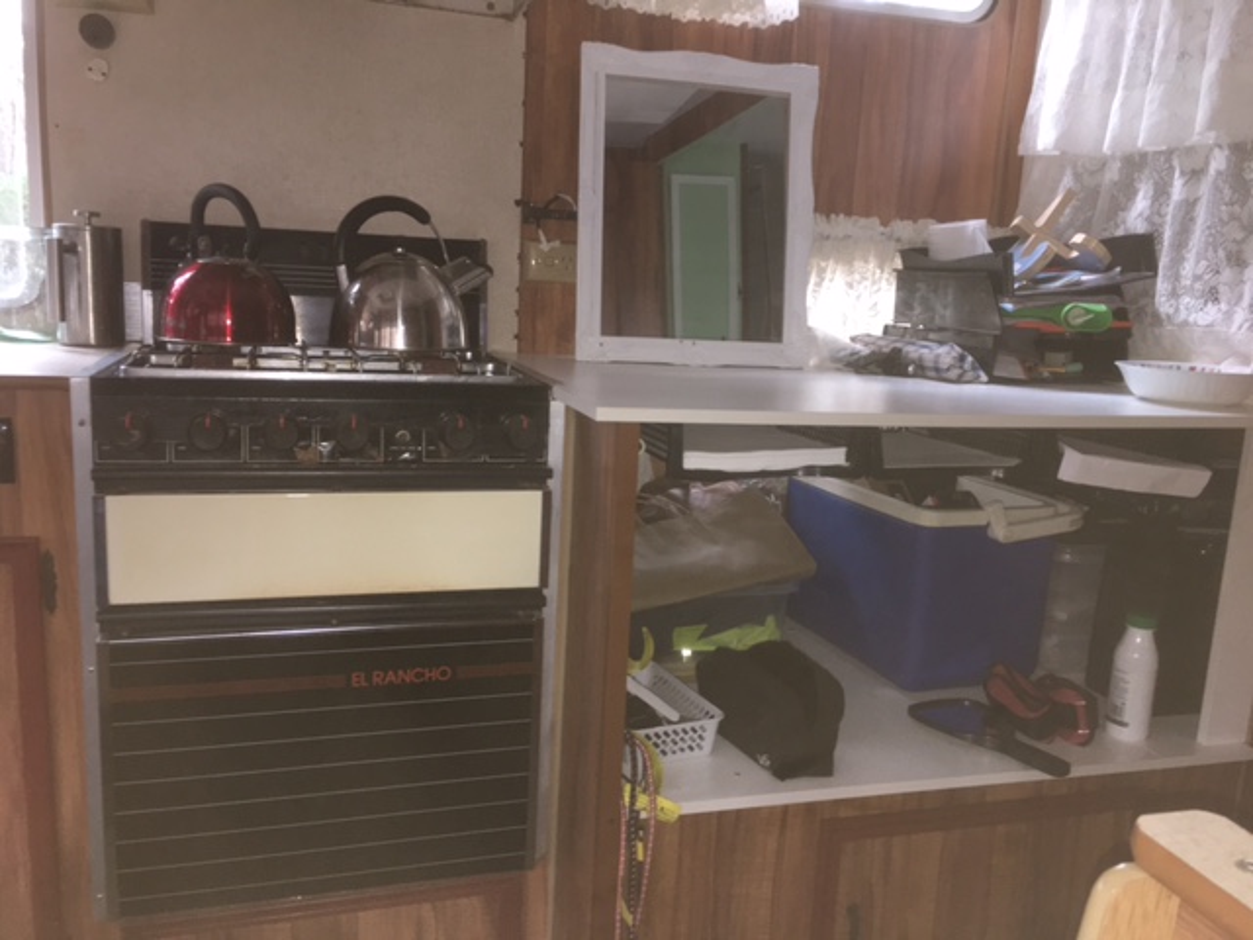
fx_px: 1050
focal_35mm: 29
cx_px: 626
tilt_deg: -10.8
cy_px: 470
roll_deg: -4.0
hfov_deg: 61.7
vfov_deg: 48.2
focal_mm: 4.15
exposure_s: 1/17
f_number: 2.2
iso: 80
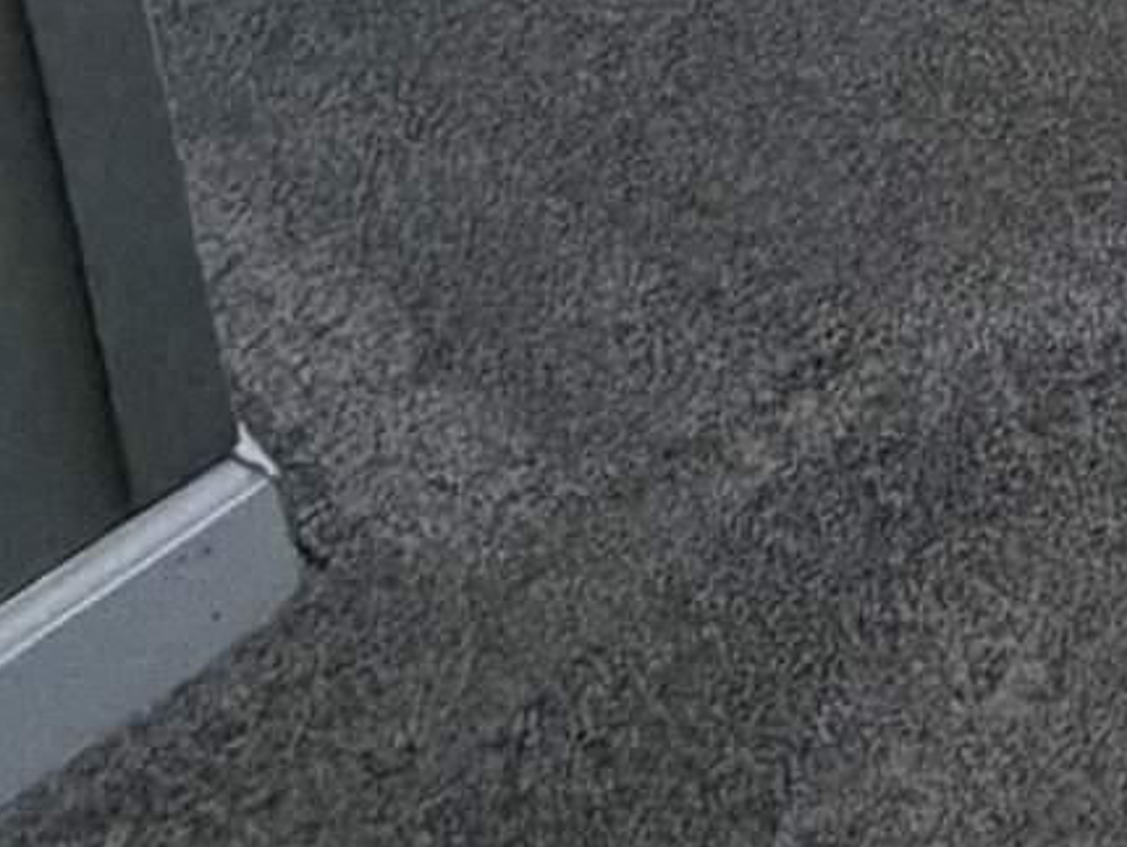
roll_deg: +0.9
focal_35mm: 100
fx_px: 3258
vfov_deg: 9.8
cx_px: 2747
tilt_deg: -12.5
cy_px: -1917
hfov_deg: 13.7
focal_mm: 2.22
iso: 200
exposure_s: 1/120
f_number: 2.2
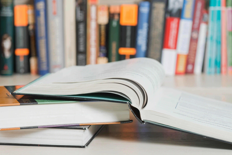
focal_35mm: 108
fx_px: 696
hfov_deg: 18.9
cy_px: 77
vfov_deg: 12.7
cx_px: 116
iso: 160
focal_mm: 105
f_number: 6.3
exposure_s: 1/160
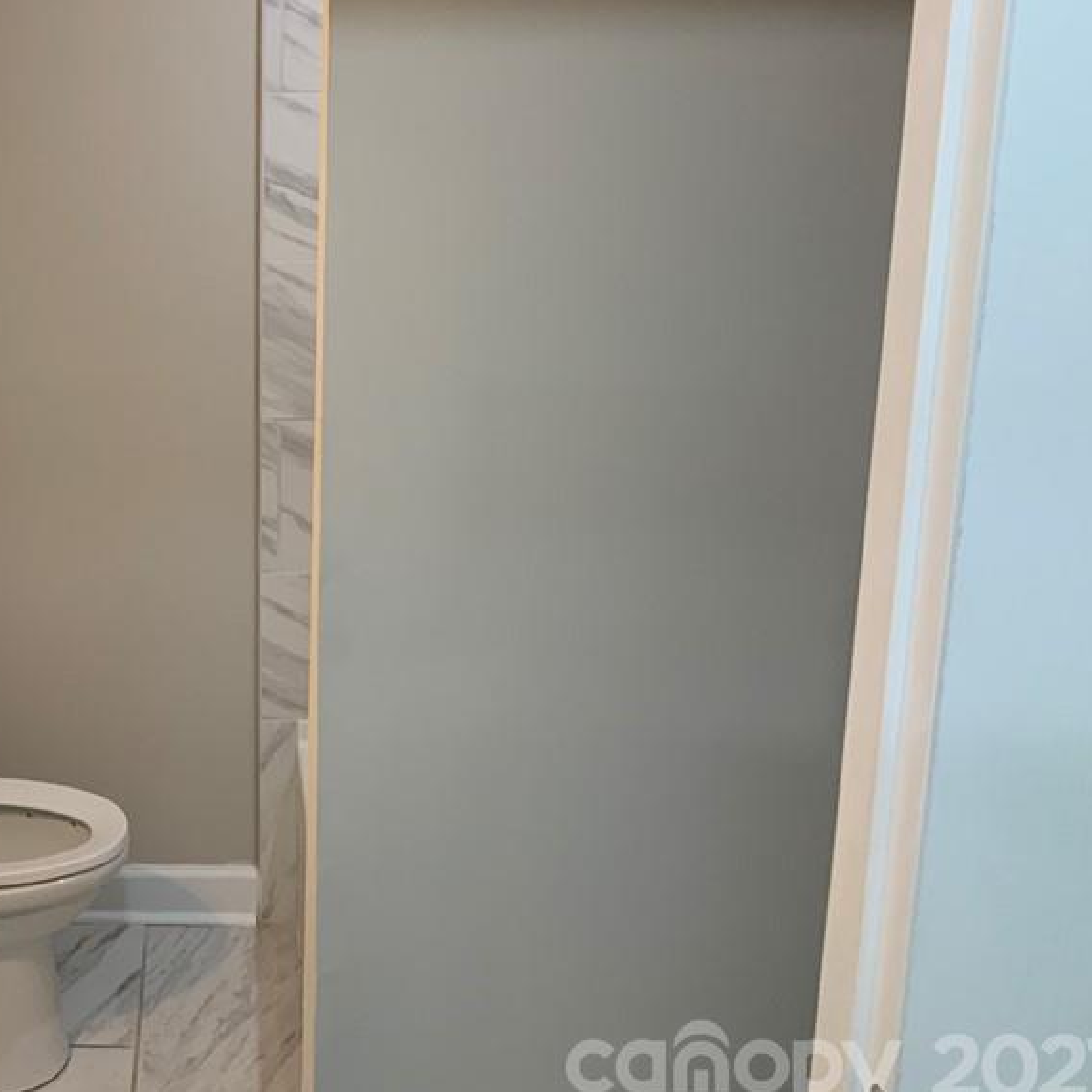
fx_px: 1642
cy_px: 426
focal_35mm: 46
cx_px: 155
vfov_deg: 36.6
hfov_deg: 35.1
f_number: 1.8
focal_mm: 3
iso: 64
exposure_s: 1/60
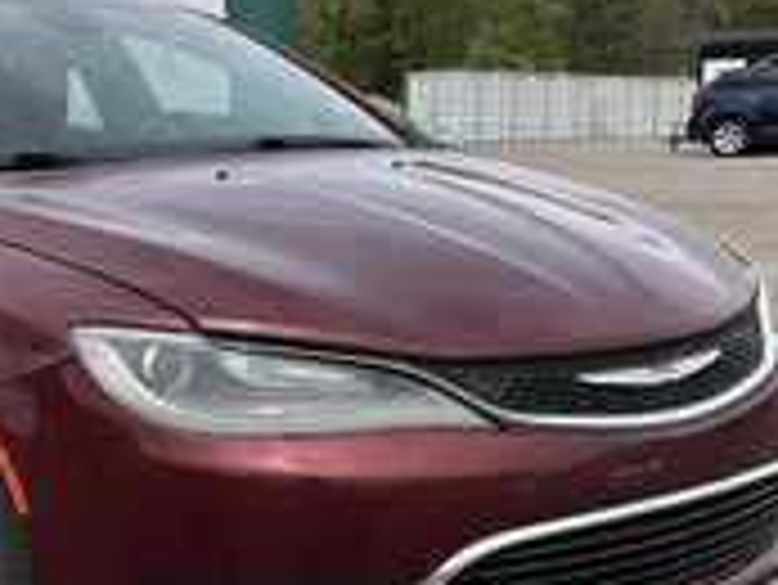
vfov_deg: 21.8
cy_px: 432
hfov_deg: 28.4
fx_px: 1507
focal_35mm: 67
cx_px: 175
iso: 25
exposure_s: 1/1451
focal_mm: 3
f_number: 1.8
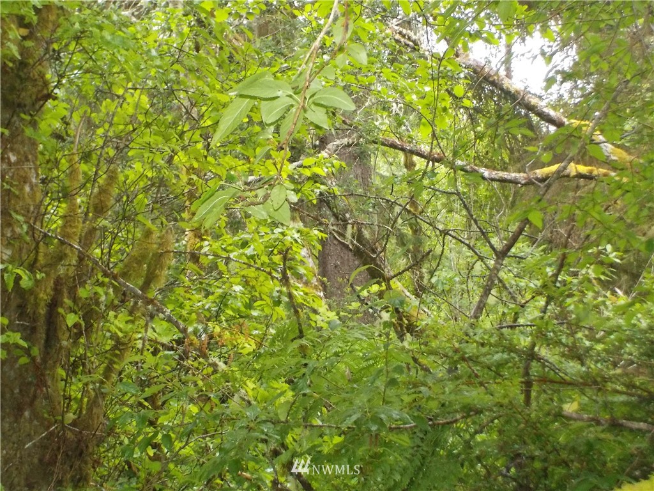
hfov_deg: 27.4
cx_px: 327
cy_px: 246
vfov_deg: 20.7
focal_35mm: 71
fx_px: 1341
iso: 800
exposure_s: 1/60
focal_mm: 9.7
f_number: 5.3
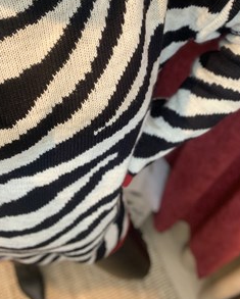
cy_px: 108
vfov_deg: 41.6
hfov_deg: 34.2
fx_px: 390
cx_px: 119
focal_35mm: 44
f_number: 2.2
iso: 200
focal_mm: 2.87
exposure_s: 1/33
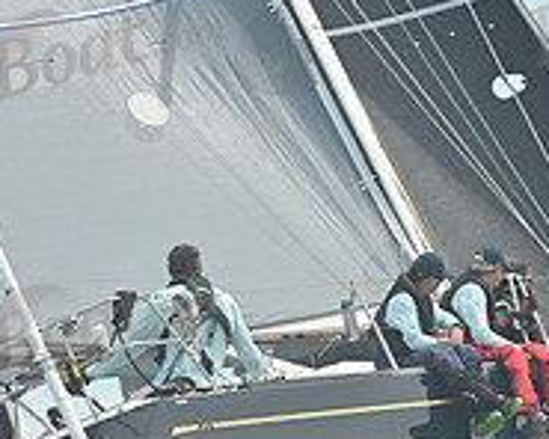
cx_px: 380
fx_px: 5541
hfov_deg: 5.7
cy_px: 458
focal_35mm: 341
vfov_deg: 4.5
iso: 320
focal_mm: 116
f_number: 9
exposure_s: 1/1250
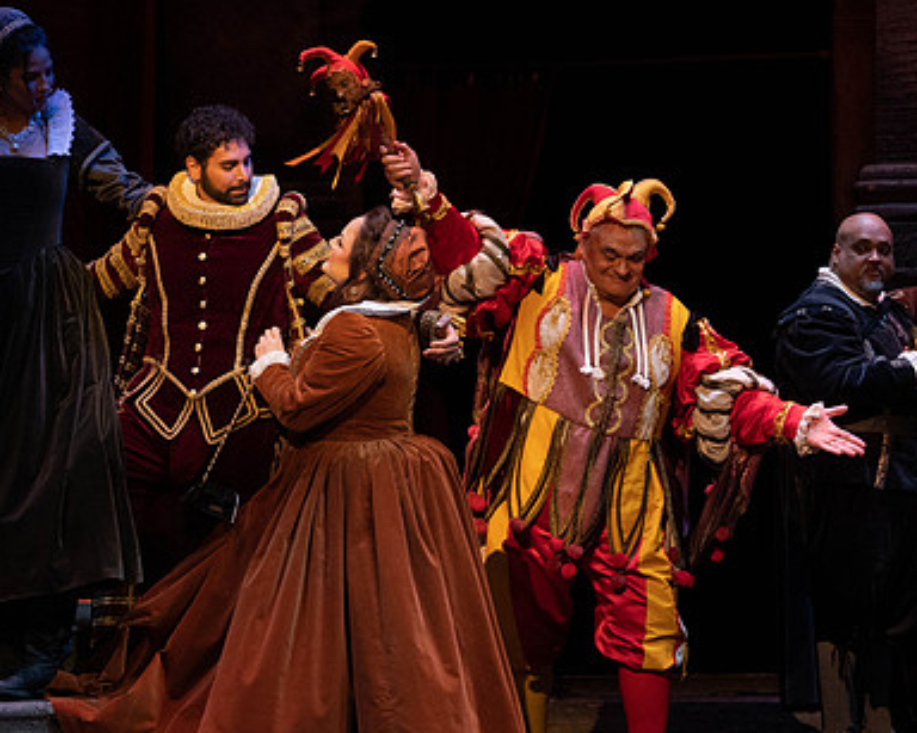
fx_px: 8520
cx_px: 248
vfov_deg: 4.9
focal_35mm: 314
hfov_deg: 6.2
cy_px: 411
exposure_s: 1/250
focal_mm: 200
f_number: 8
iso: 5000
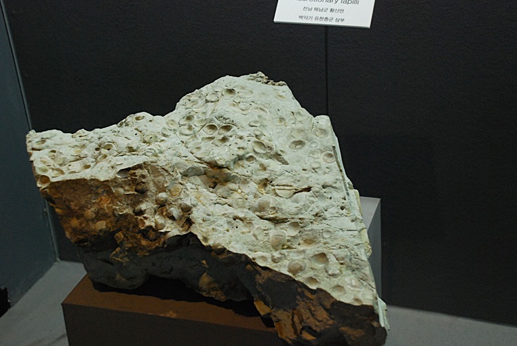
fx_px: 906
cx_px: 248
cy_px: 168
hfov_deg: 31.9
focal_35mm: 63
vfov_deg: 21.6
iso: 640
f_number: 4.5
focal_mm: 40
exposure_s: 1/30
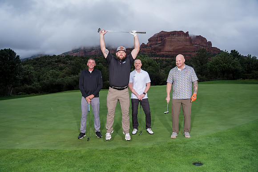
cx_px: 129
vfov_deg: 53.2
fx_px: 172
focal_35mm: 24
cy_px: 86
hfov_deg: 73.7
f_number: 5
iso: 320
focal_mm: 24
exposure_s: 1/320
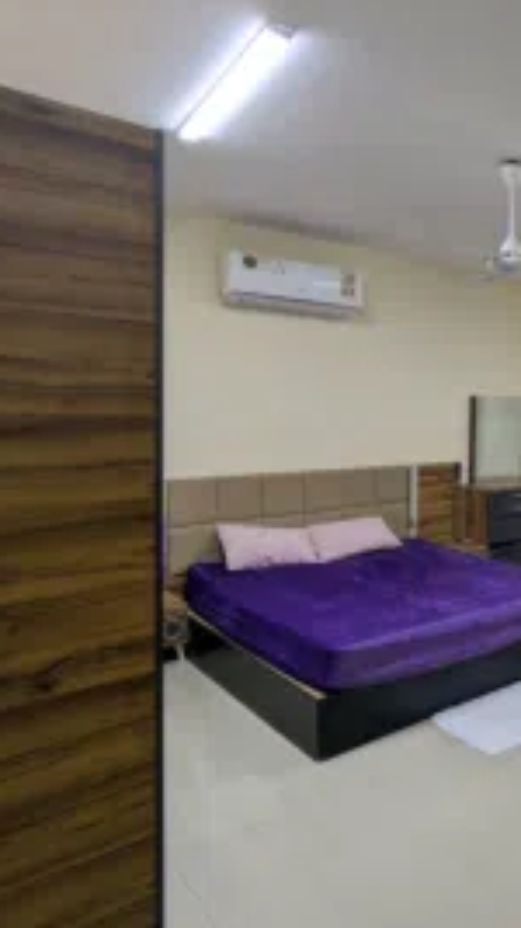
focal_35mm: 26
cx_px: 514
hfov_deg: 39.4
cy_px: 438
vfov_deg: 71.9
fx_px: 639
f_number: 2.2
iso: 53
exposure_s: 1/50
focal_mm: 2.35
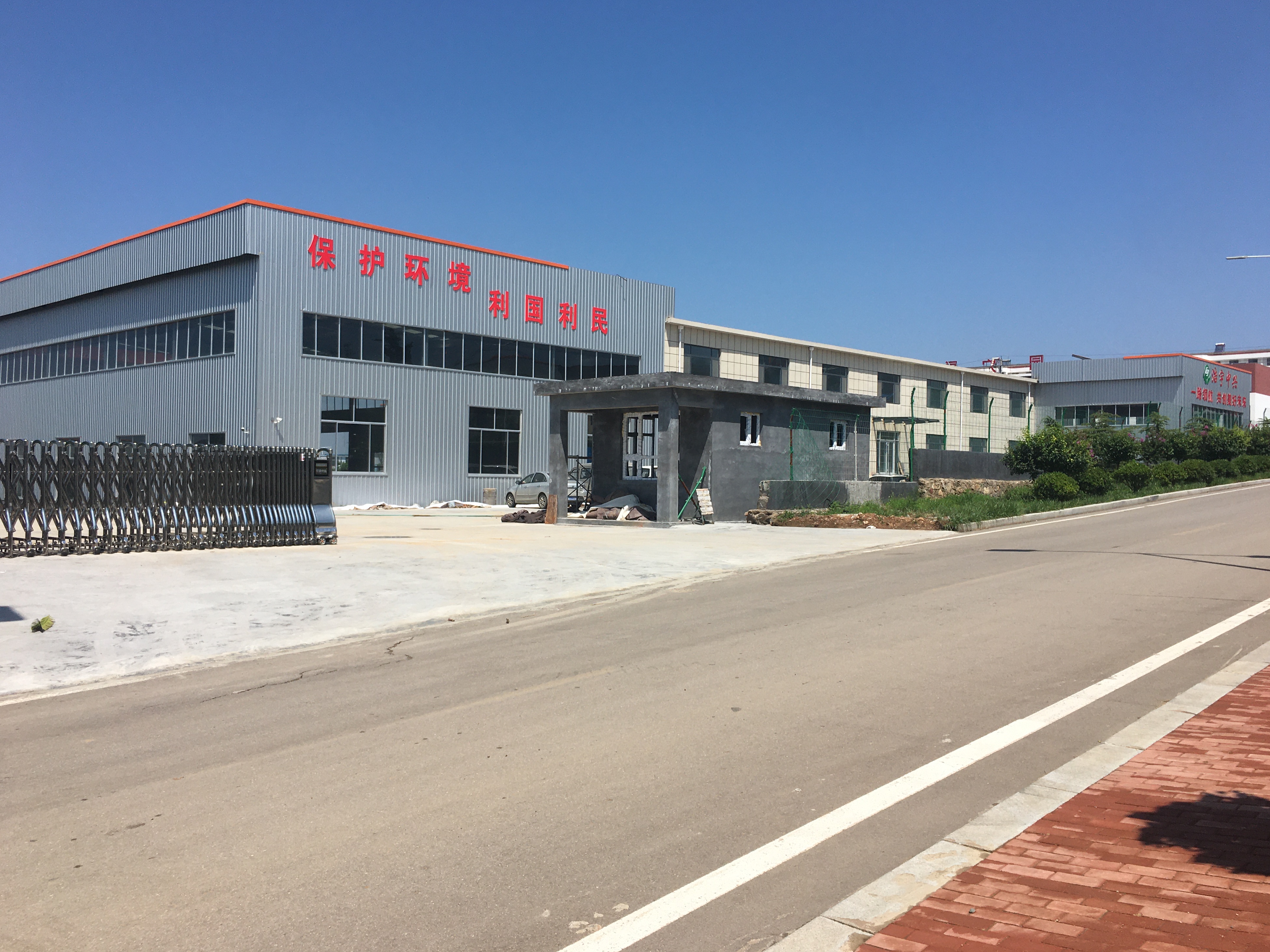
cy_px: 471
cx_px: 636
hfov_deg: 60.0
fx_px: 1101
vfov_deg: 46.8
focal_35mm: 30
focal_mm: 4.15
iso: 25
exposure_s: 1/2564
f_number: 2.2
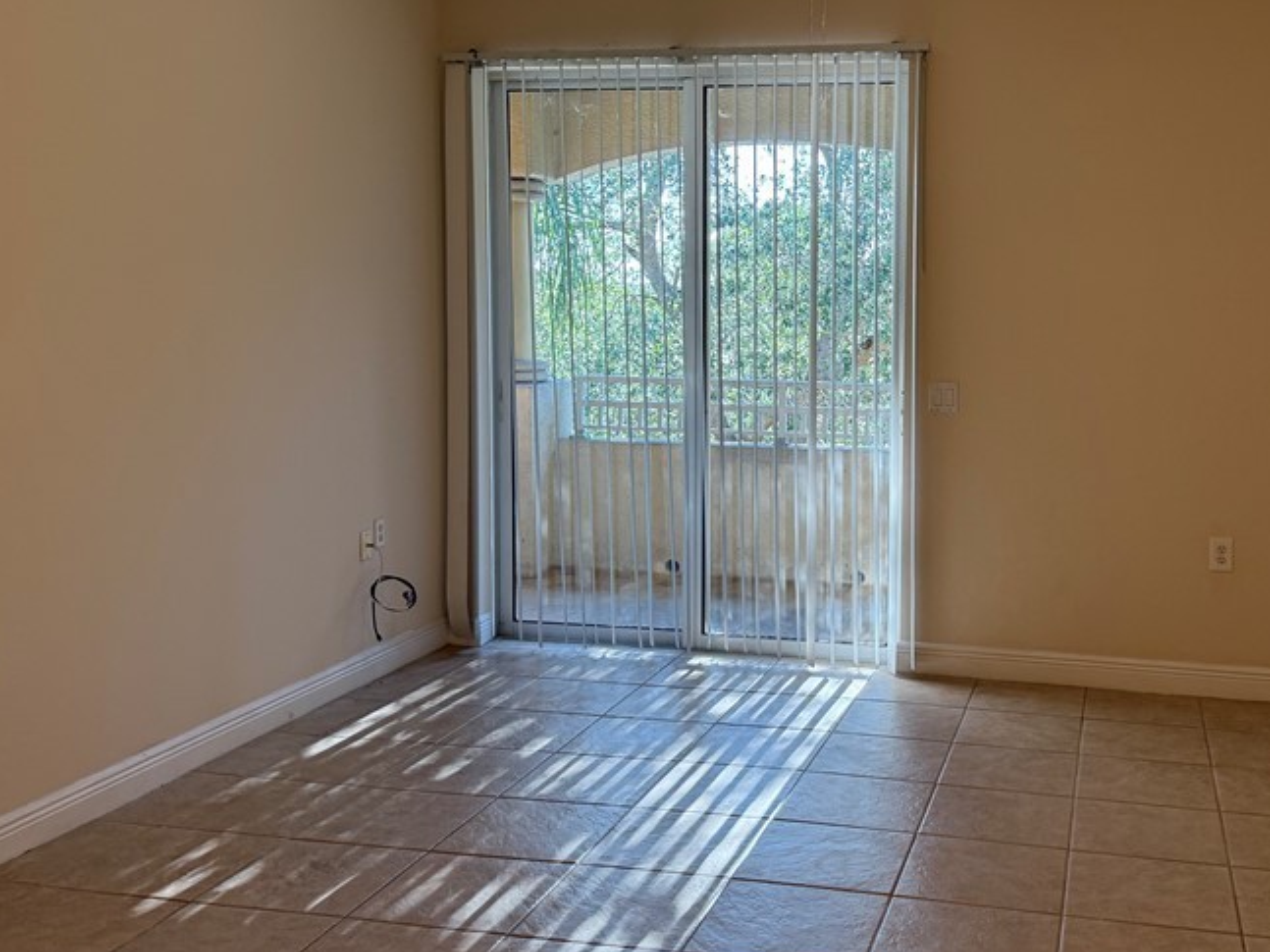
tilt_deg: -3.9
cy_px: 404
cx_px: 828
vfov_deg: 37.6
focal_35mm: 38
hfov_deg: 48.3
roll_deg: -0.7
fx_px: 1394
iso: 125
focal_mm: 6.76
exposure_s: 1/238
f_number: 1.78
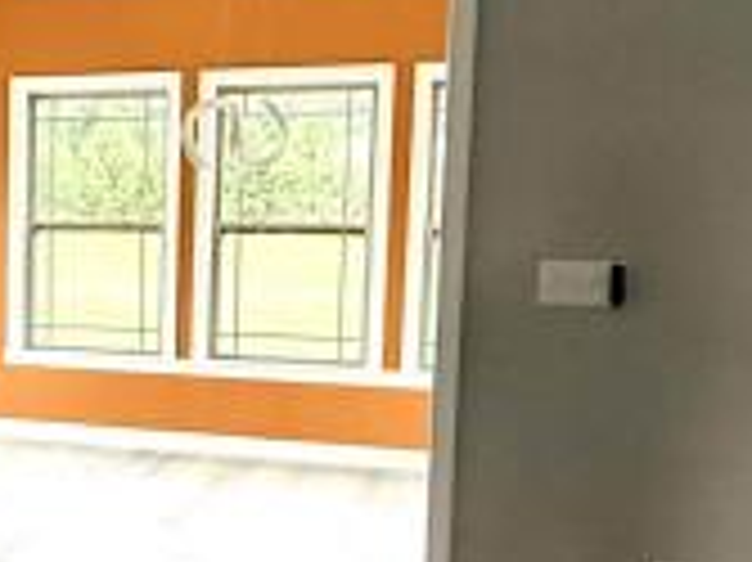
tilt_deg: -6.1
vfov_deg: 26.0
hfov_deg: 31.8
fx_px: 1216
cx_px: 2
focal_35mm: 56
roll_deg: +1.1
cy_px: 346
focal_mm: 2.22
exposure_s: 1/87
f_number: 2.2
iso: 320
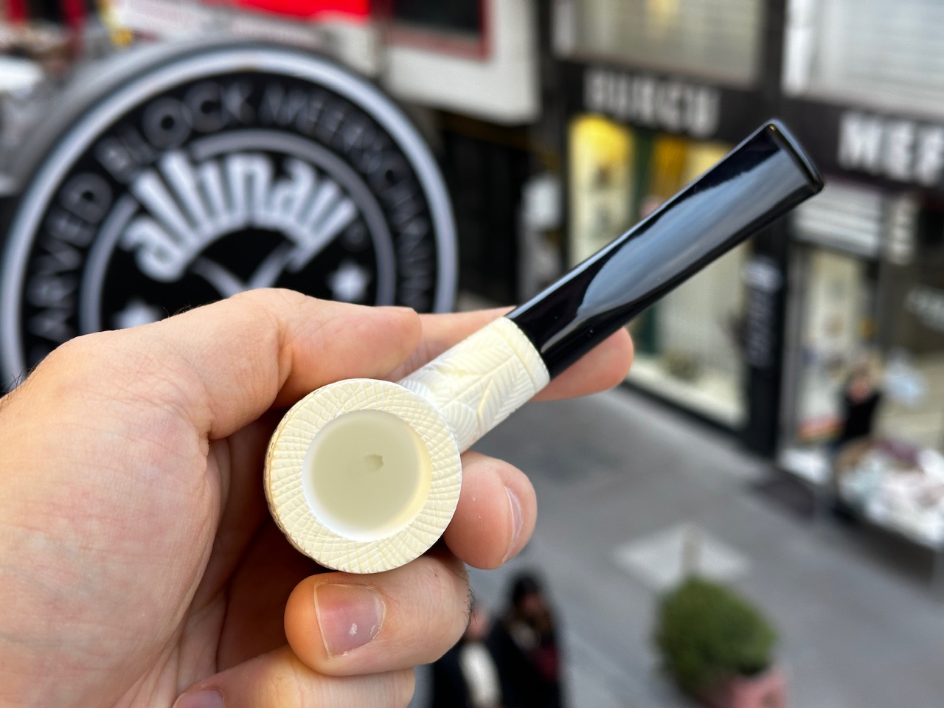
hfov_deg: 39.7
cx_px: 472
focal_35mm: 48
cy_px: 354
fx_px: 1309
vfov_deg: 30.3
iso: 64
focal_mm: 6.86
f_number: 1.78
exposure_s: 1/50
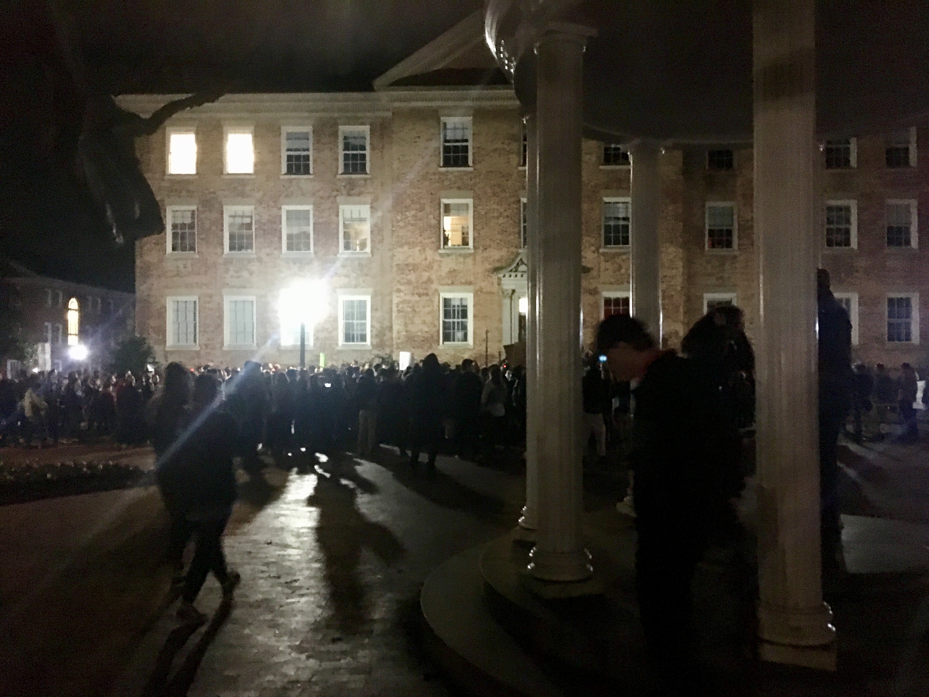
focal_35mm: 29
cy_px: 348
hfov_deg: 61.7
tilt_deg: +1.9
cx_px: 464
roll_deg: -1.3
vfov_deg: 48.2
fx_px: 778
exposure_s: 1/15
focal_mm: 4.15
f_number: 2.2
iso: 1250
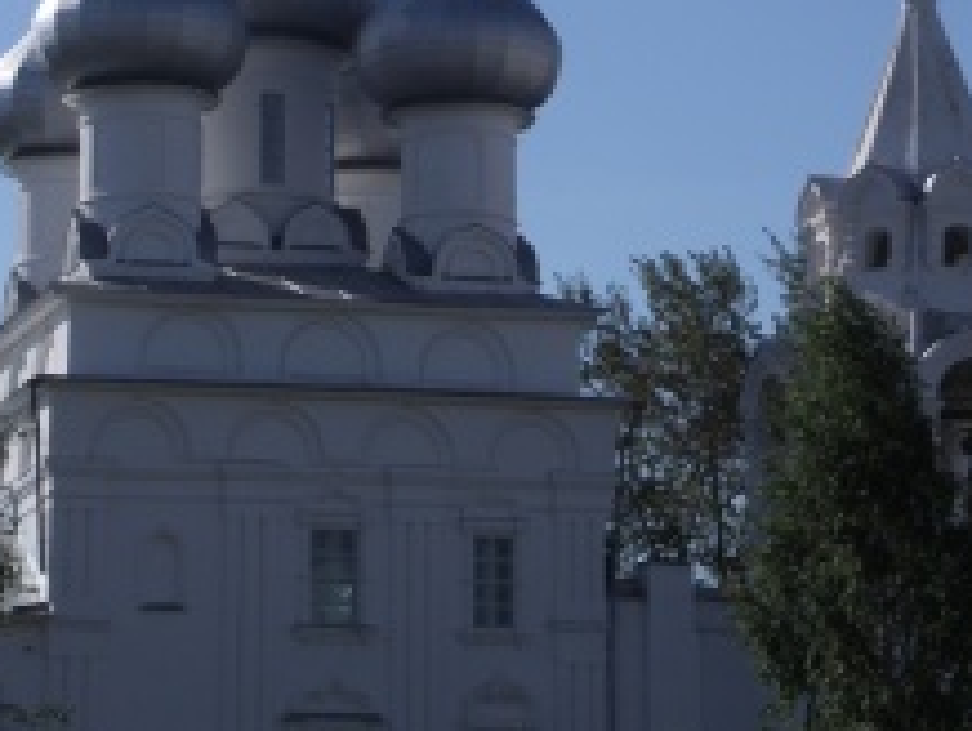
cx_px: 606
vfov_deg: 9.5
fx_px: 4413
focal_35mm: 157
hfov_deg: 12.6
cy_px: 201
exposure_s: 1/160
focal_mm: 25.3
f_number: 11
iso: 50
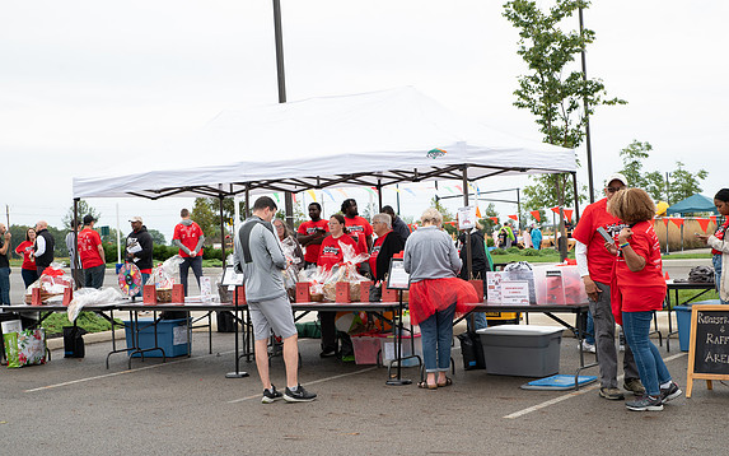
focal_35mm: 59
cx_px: 368
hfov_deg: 34.5
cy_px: 234
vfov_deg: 22.0
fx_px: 1172
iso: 640
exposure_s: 1/160
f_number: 6.3
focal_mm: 55
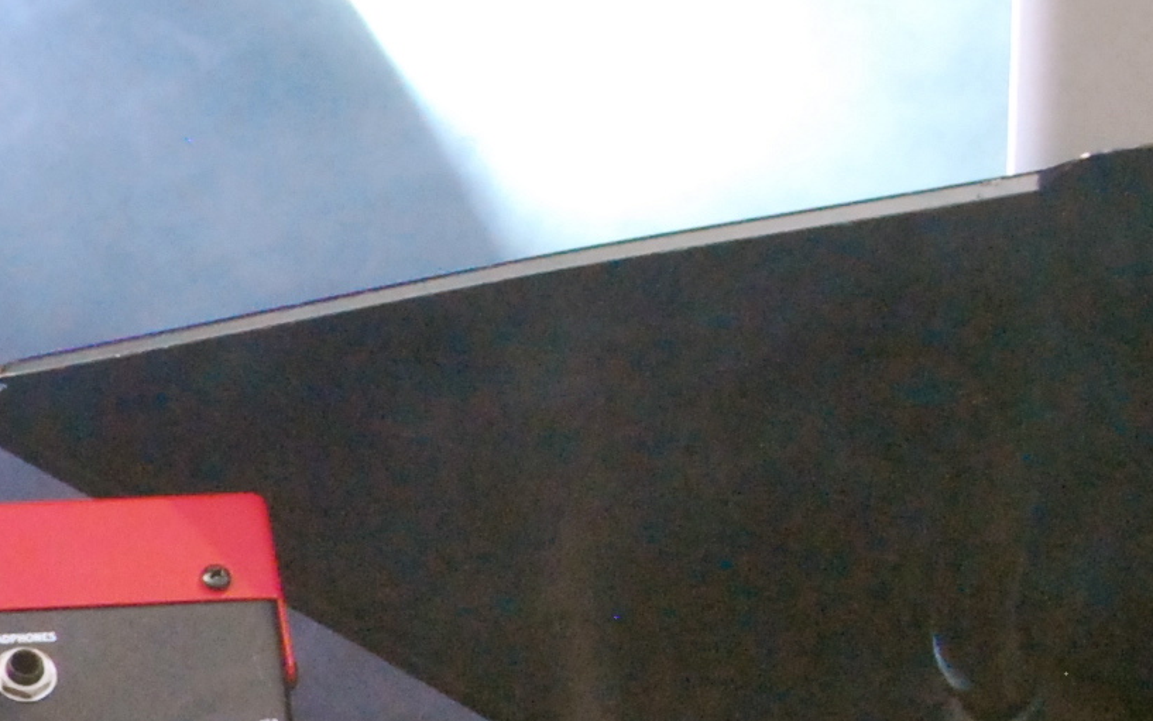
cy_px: 866
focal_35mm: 290
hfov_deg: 6.9
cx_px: -1469
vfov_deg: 4.5
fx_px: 9115
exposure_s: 1/500
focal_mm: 40
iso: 1600
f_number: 11
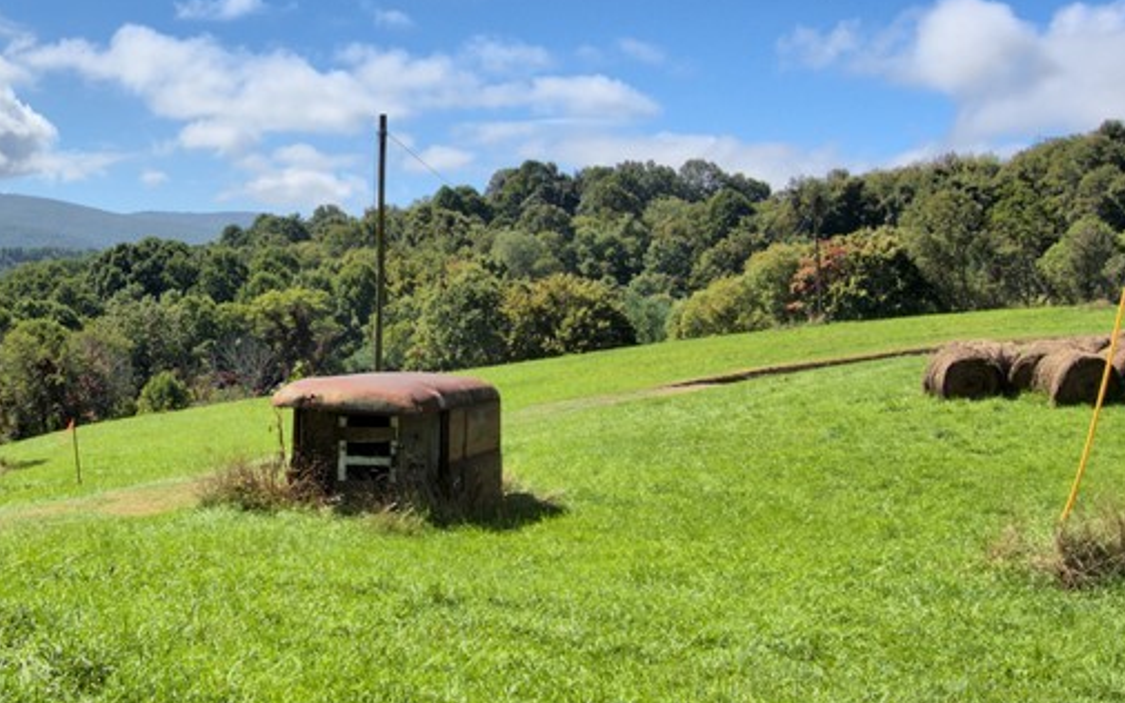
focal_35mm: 59
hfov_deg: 33.8
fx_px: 1809
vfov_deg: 21.9
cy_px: 220
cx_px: 277
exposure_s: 1/250
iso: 100
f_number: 11
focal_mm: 18
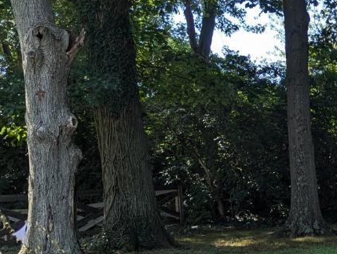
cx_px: 454
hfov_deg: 20.9
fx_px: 819
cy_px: 296
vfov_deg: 16.9
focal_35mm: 84
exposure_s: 1/418
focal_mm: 6.81
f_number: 1.85
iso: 38
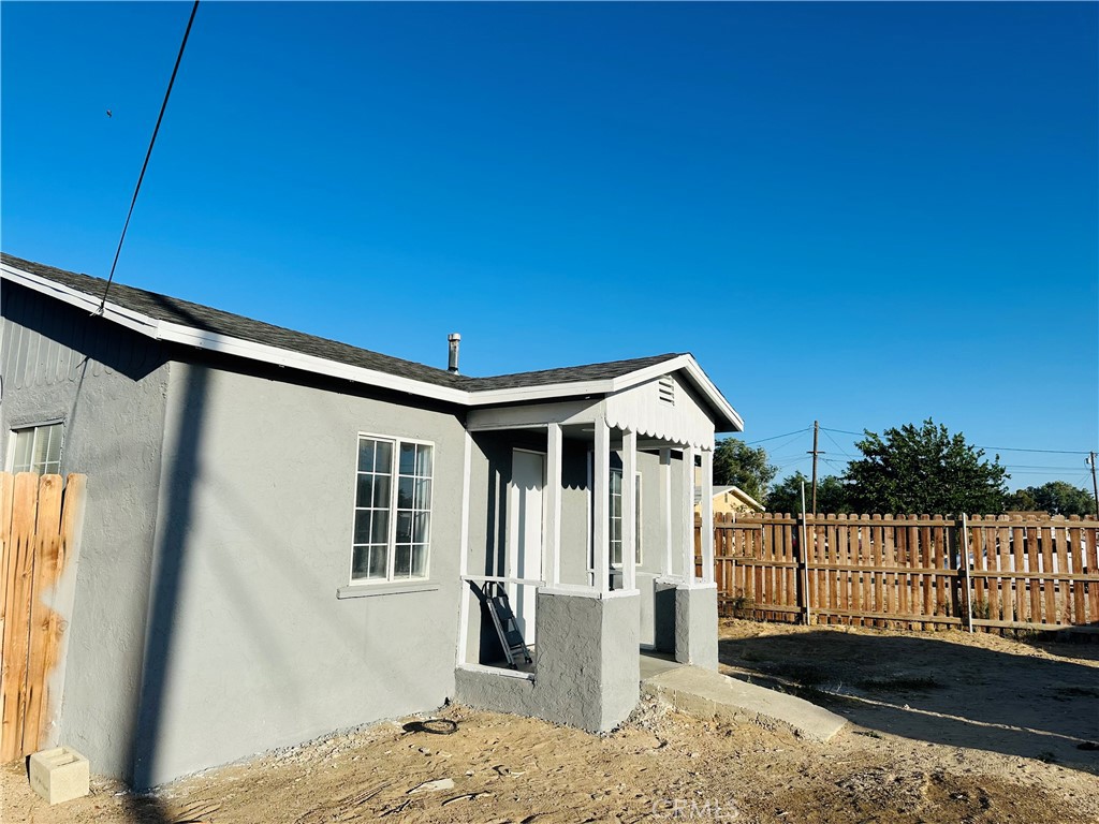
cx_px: 550
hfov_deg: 71.6
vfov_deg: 56.8
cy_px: 412
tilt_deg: +9.1
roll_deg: -0.7
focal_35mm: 24
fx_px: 762
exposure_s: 1/6211
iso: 80
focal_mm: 6.86
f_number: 1.78
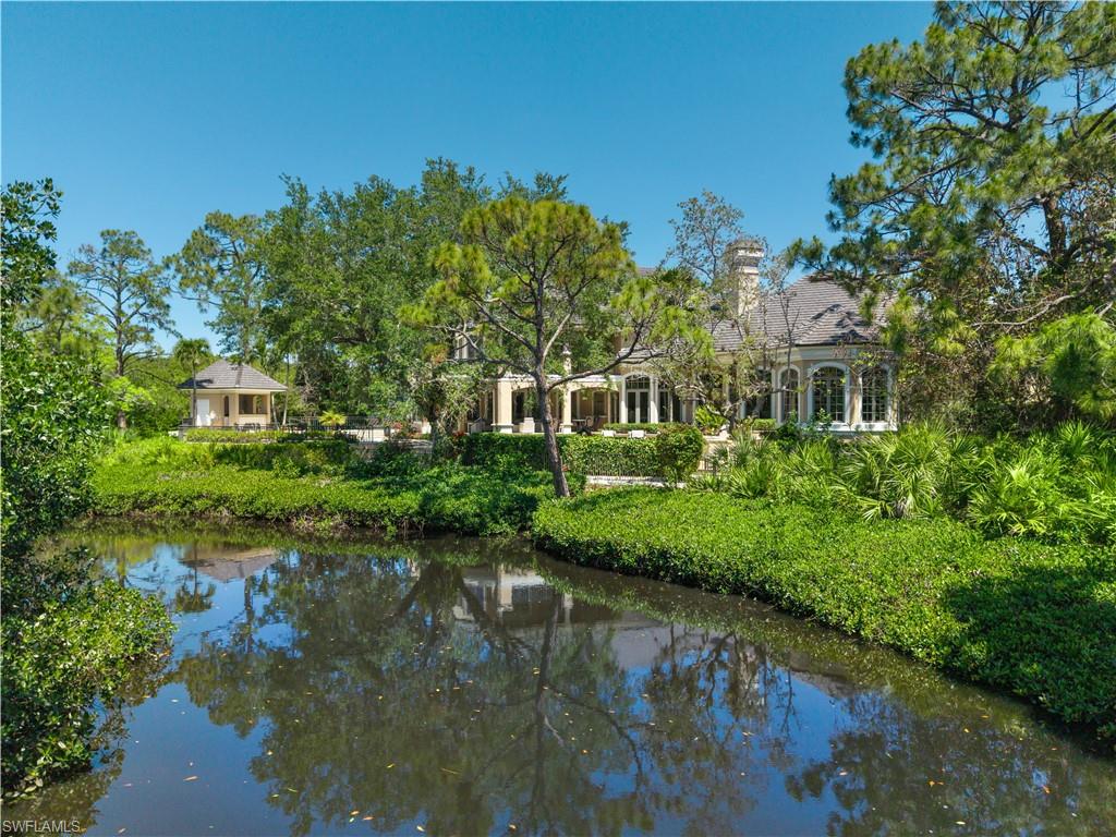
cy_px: 418
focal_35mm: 24
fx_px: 774
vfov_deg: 56.8
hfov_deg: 71.6
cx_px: 558
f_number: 1.8
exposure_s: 1/400
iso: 100
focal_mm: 8.67
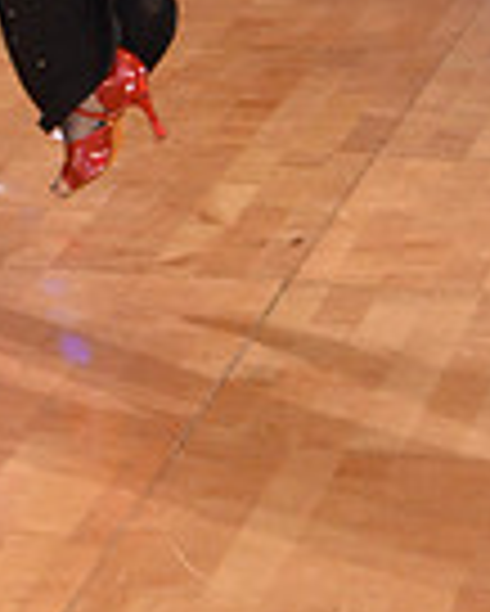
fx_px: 7225
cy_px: -396
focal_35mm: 399
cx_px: -276
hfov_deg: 3.9
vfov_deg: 4.8
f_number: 5
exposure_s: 1/250
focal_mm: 100
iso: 1600
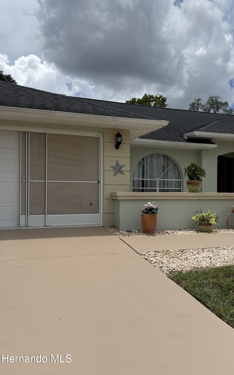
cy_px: 188
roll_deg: -0.4
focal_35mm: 34
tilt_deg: +1.9
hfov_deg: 36.8
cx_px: 162
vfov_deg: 56.7
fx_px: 347
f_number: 1.78
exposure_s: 1/10309
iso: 80
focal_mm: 6.76
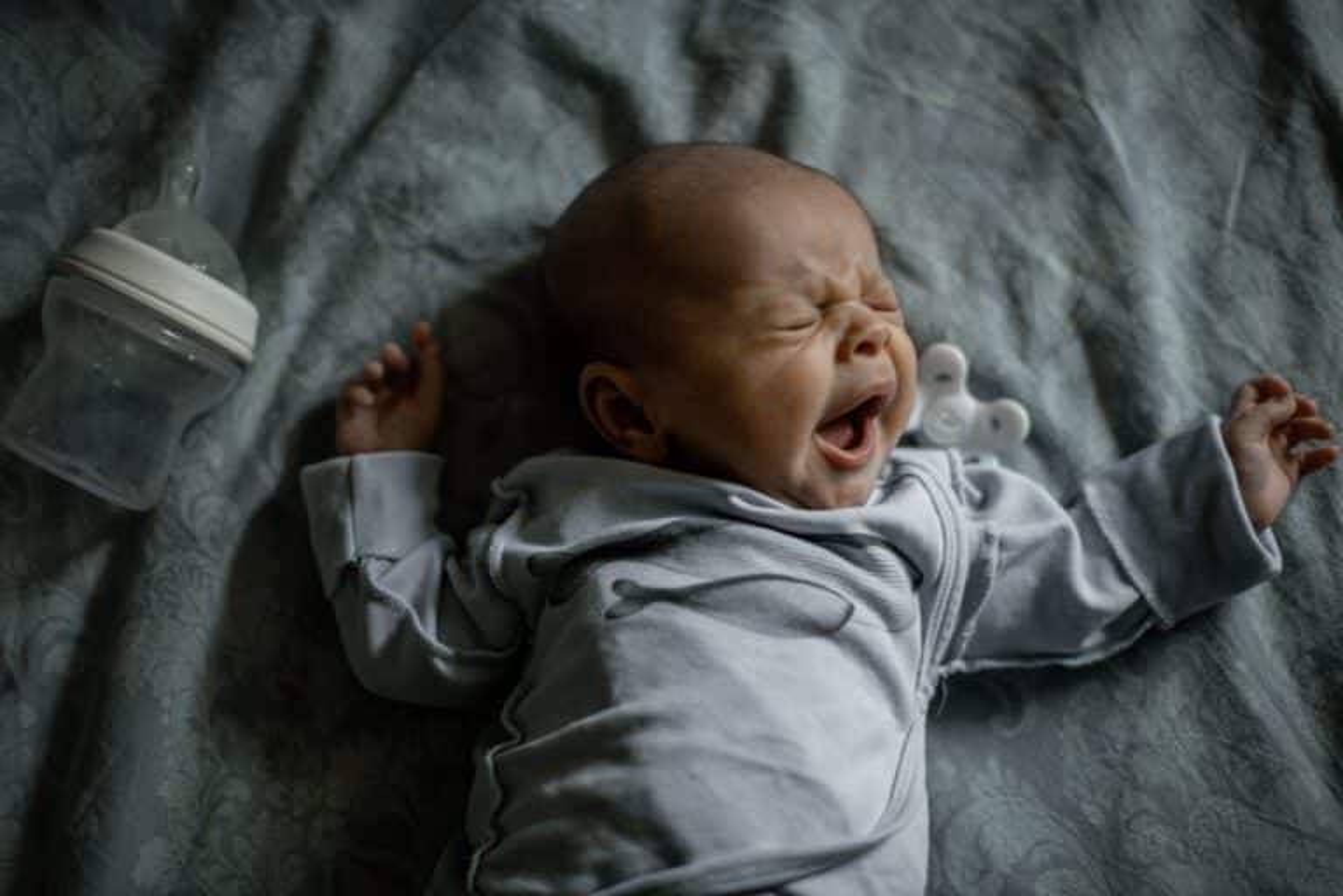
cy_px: 448
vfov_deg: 27.0
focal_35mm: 50
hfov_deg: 39.6
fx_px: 1865
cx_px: 672
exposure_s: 1/160
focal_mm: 50
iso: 640
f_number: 1.6
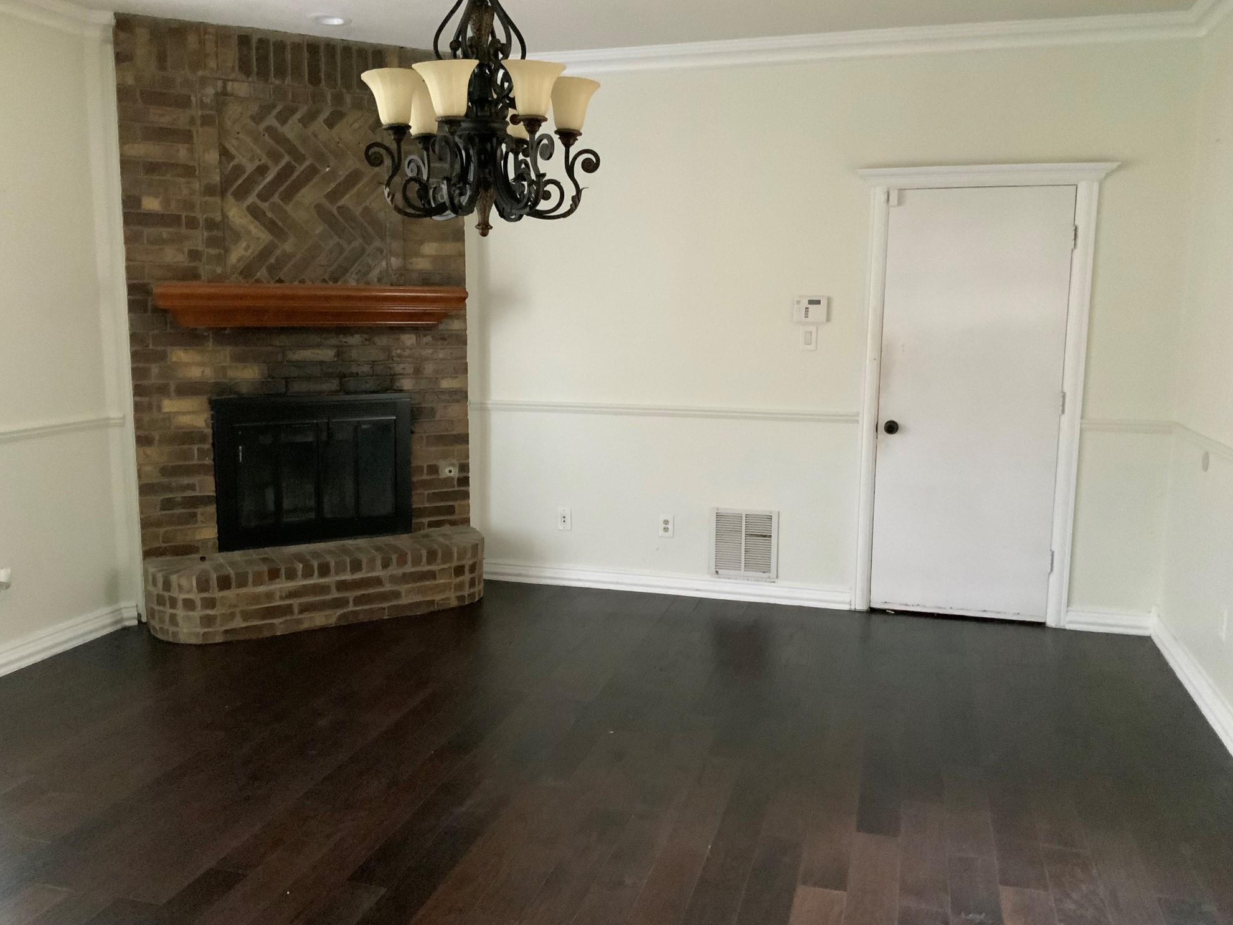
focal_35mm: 30
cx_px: 609
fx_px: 1069
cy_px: 461
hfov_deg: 60.0
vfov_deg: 46.8
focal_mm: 3
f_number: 1.8
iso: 500
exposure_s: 1/30
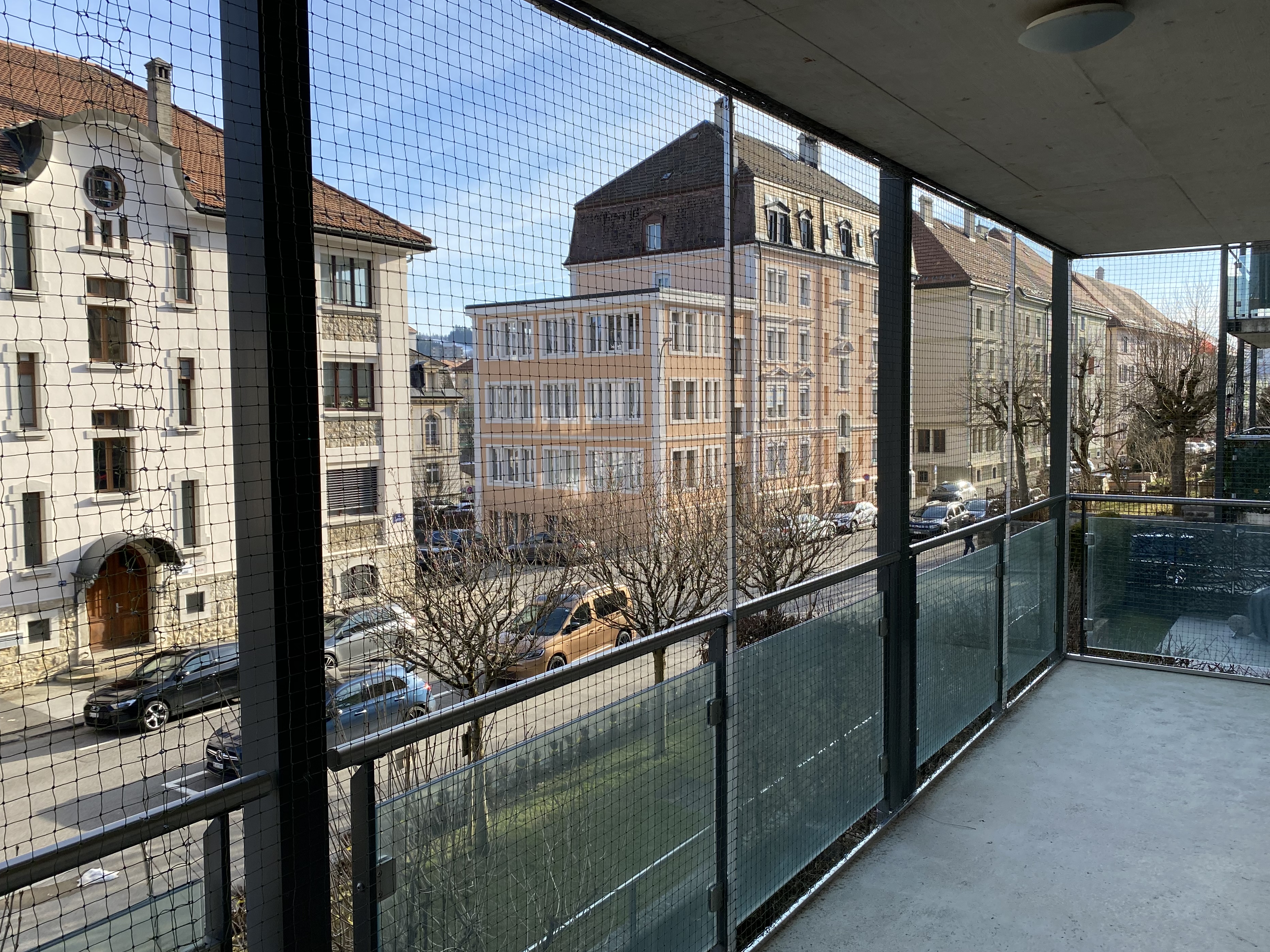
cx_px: 625
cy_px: 468
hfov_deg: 63.4
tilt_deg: -2.8
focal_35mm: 28
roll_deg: +0.7
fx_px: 1027
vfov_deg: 49.7
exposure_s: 1/1218
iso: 32
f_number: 1.8
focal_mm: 4.25
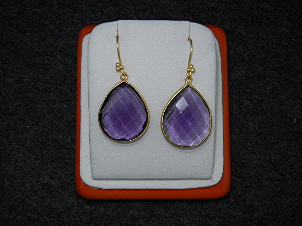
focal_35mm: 59
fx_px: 515
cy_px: 113
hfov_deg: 32.7
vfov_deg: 24.8
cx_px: 151
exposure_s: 1/30
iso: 800
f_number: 8
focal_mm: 10.6
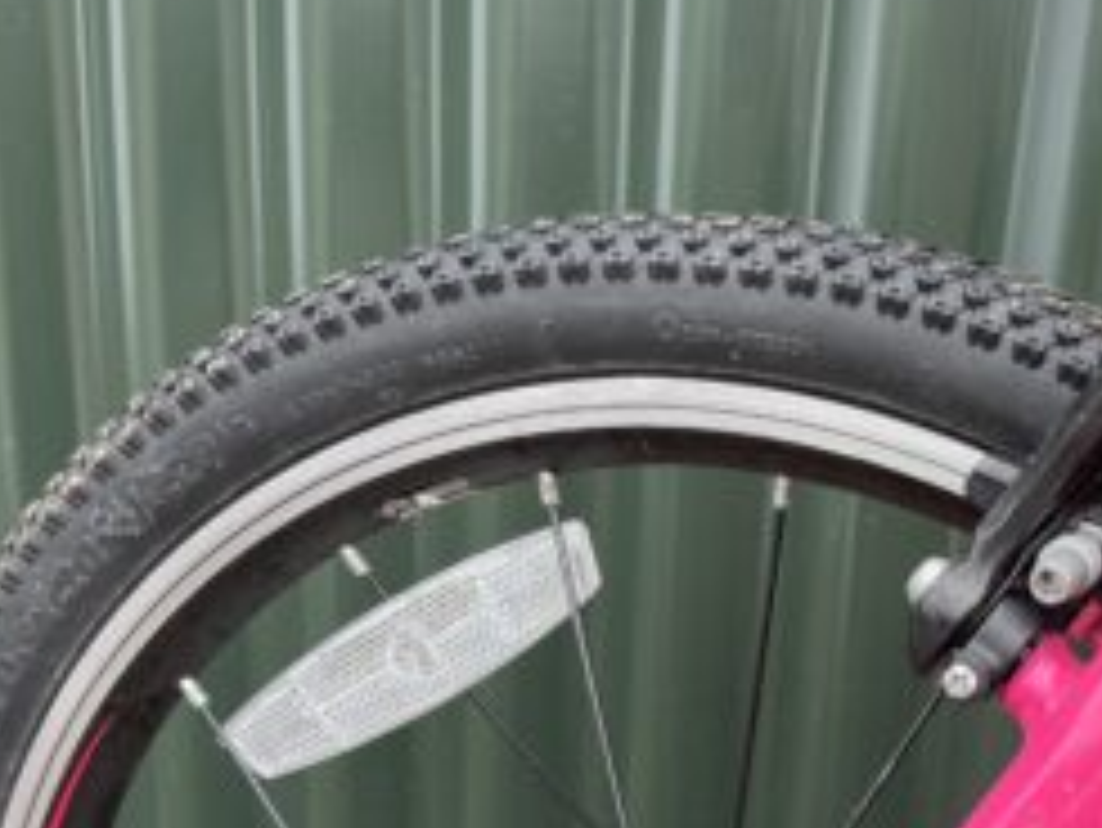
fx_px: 1624
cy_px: 738
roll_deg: -8.3
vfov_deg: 27.6
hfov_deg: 34.8
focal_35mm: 51
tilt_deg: -22.1
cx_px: 1044
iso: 50
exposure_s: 1/334
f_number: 1.6
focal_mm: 5.1
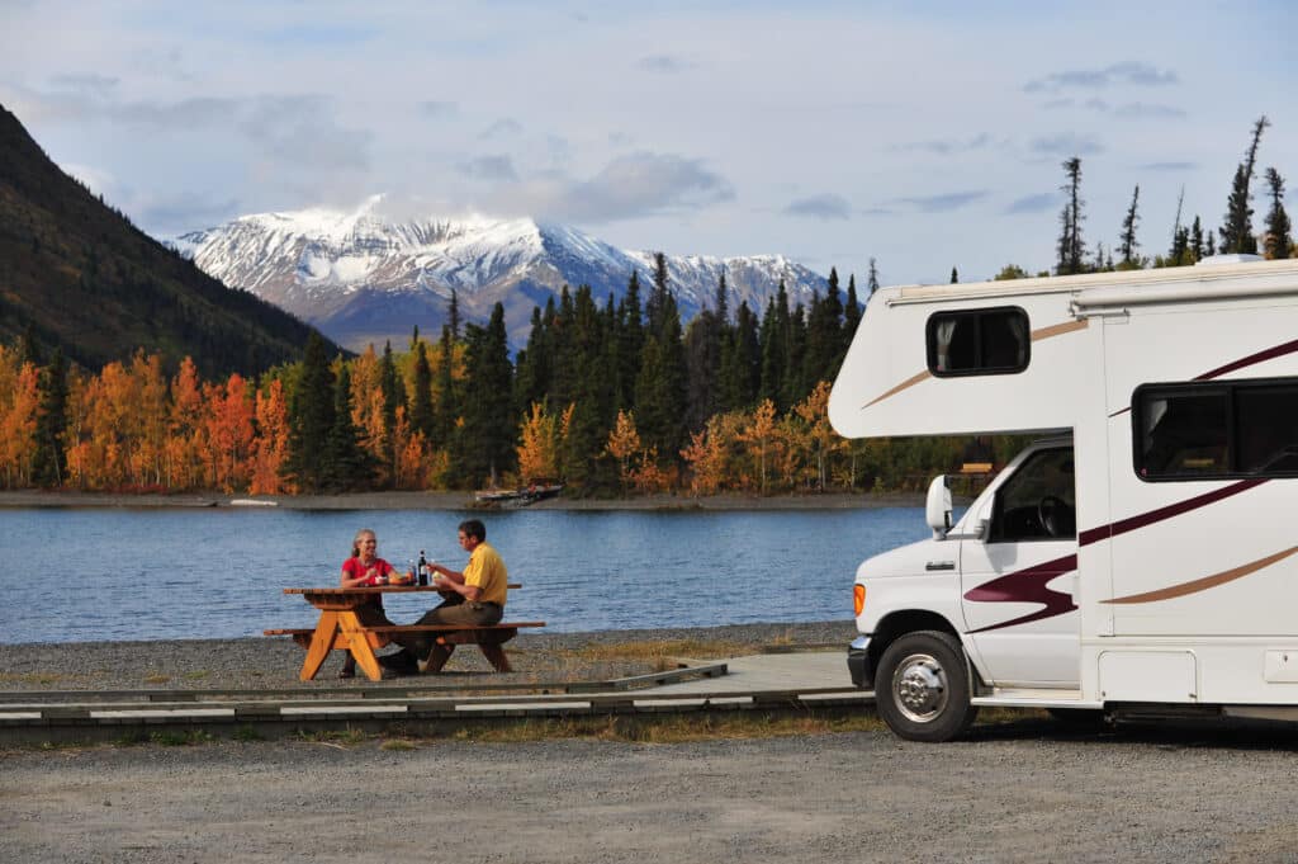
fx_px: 3603
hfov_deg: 20.4
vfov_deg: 13.7
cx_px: 649
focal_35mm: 100
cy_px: 432
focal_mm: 100
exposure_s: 1/2000
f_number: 7.1
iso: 400
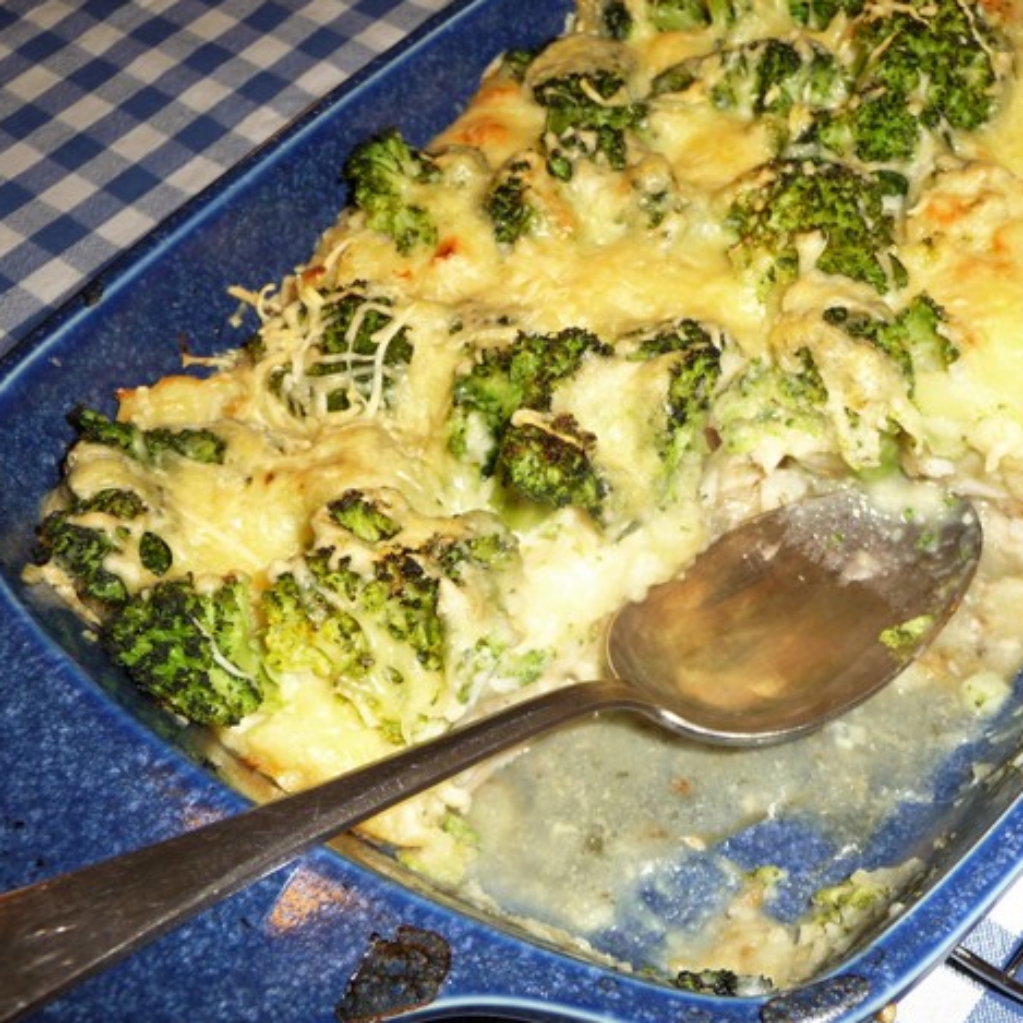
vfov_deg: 40.9
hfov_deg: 40.6
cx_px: 654
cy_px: 506
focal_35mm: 41
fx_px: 1371
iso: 100
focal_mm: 5.6
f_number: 3.6
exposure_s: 1/30
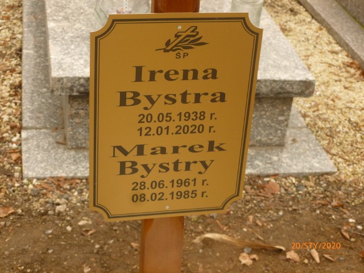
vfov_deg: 21.3
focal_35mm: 69
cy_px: 136
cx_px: 182
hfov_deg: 28.2
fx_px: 726
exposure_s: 1/80
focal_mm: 12.4
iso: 200
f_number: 4.3
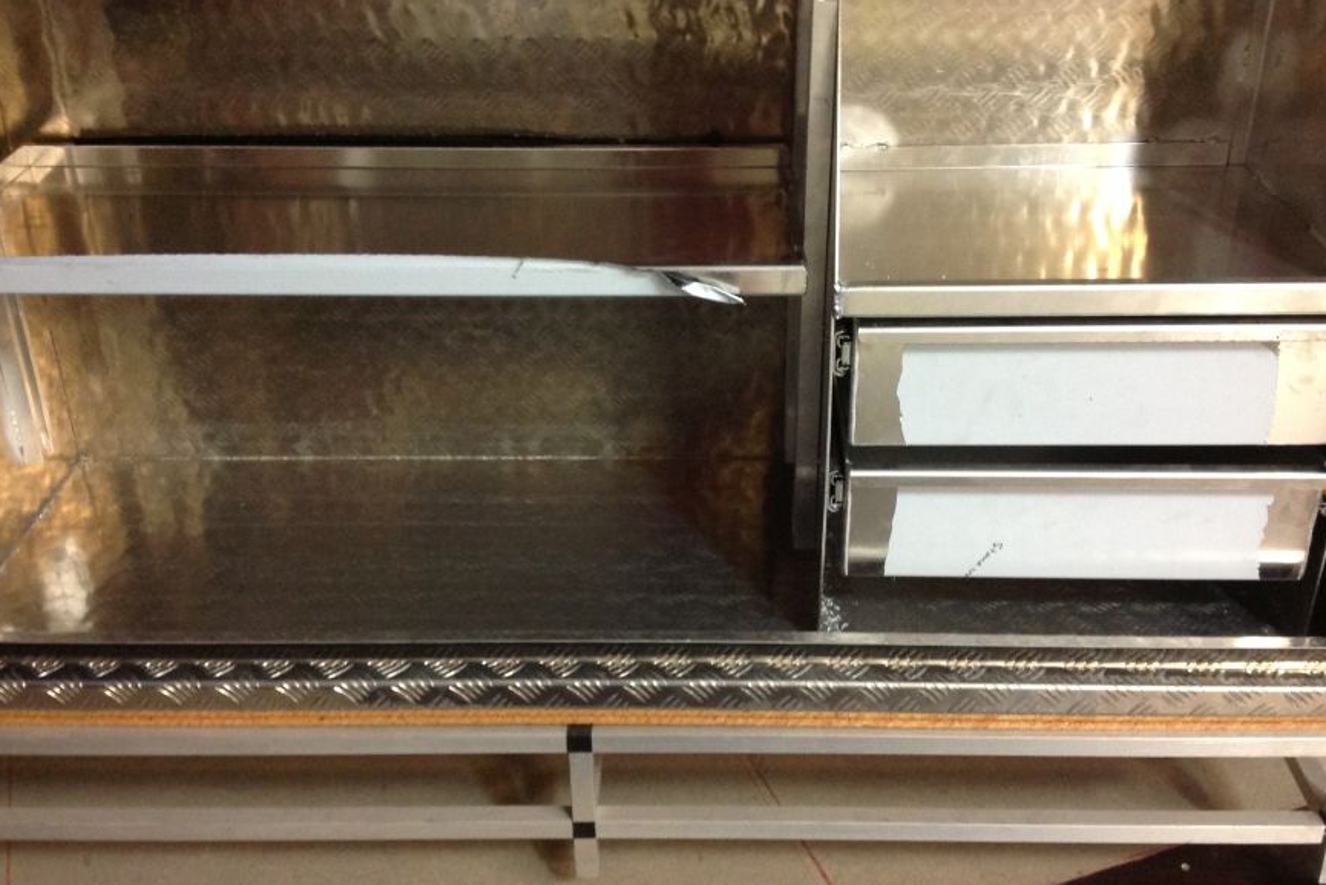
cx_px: 685
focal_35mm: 42
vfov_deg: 31.9
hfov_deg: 46.4
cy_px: 400
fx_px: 1547
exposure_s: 1/17
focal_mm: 4.28
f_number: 2.4
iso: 320
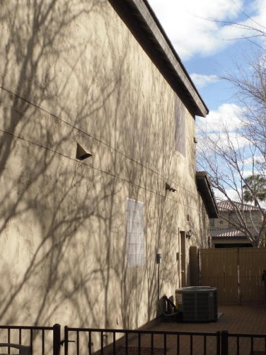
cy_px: 235
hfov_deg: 21.3
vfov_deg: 28.0
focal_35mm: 69
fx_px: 707
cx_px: 129
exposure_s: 1/125
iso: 80
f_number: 8.2
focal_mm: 6.3
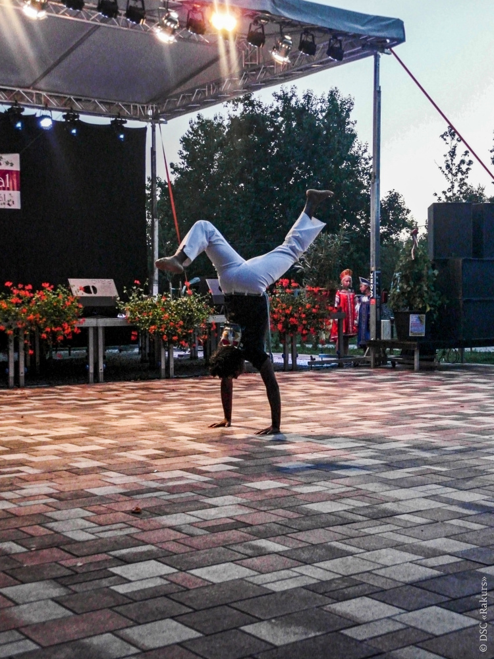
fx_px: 932
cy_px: 330
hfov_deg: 29.7
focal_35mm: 49
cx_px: 247
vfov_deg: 38.9
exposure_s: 1/45
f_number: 2.2
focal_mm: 10.6
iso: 800
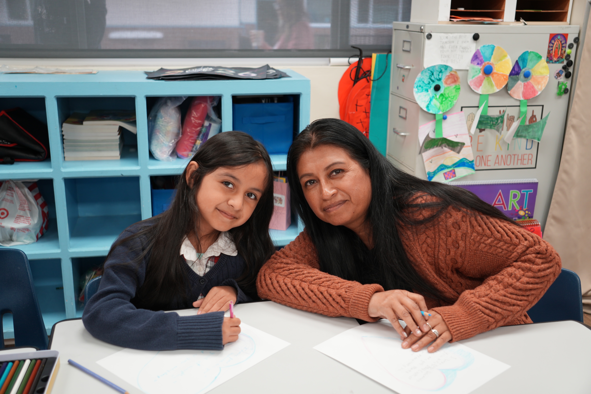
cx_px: 296
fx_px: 625
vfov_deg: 35.0
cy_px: 197
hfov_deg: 50.6
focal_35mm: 38
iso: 160
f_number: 2.8
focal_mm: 25.4
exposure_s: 1/40
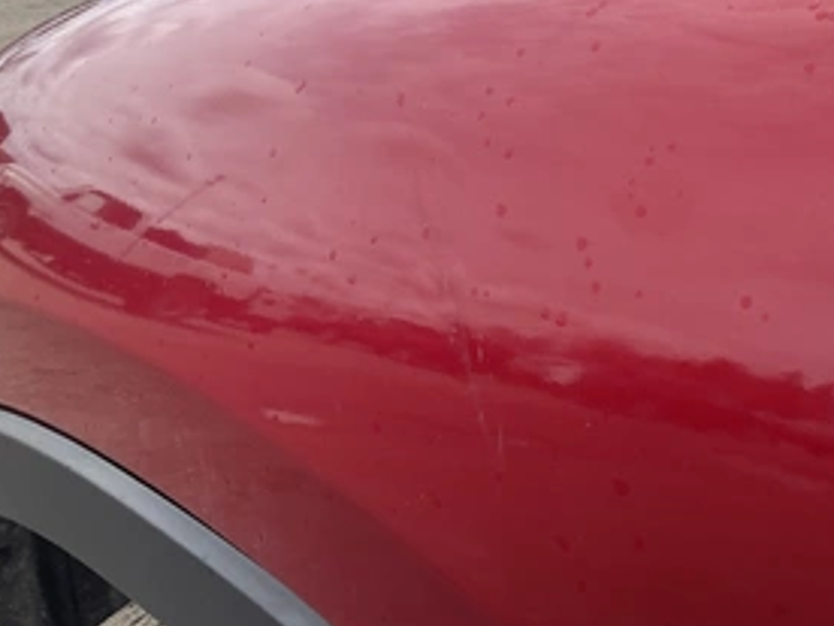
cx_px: 586
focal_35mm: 42
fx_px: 1012
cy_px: 272
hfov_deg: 43.8
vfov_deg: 34.3
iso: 25
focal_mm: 3
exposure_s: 1/759
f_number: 1.8
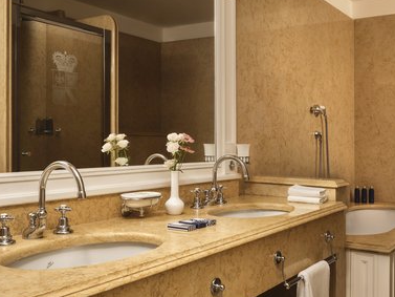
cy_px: 161
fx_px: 479
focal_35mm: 42
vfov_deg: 34.3
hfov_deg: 44.5
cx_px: 240
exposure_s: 2
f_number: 16
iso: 400
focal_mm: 41.1
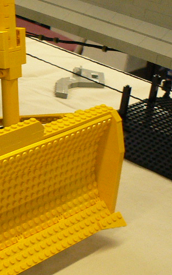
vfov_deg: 20.8
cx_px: -109
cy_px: 104
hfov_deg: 12.3
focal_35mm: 100
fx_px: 750
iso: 200
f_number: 2.8
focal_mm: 6
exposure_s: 1/20
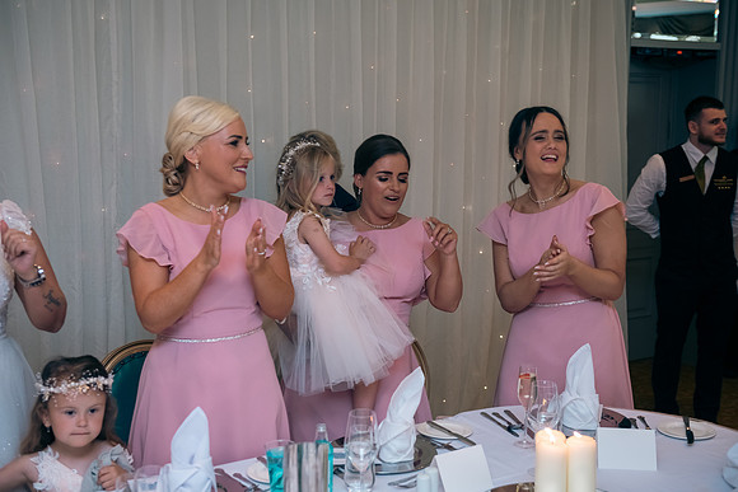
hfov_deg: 41.1
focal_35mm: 48
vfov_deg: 28.1
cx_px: 369
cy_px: 246
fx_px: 984
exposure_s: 1/160
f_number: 3.5
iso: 640
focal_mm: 48
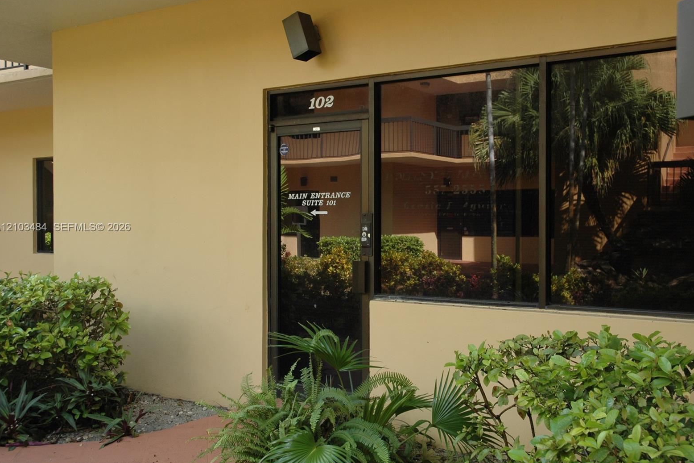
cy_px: 228
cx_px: 348
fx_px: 742
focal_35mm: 39
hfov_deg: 50.1
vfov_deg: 34.6
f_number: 5
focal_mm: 25
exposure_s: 1/250
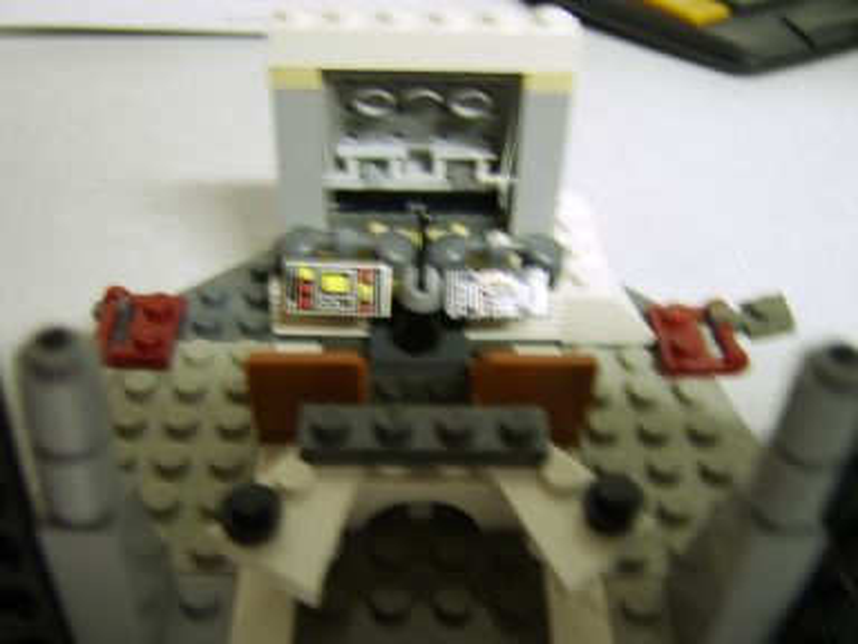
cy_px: 322
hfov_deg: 58.4
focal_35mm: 31
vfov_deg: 45.4
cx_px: 429
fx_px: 768
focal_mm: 8.13
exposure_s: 1/3
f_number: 2.7
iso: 71
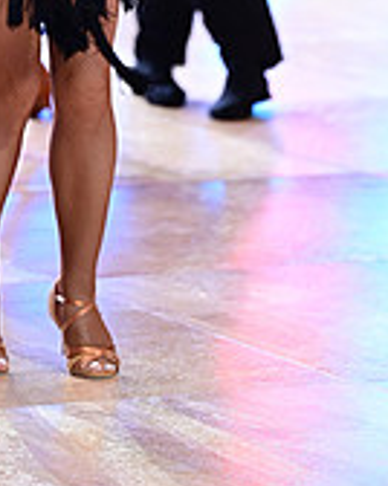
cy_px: -191
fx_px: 5824
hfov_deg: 3.8
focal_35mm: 405
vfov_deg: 4.8
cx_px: -14
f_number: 2.8
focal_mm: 125
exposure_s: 1/400
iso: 2000
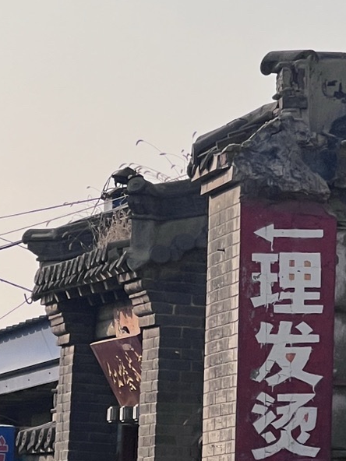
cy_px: 340
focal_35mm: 260
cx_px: 189
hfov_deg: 5.7
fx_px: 3465
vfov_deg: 7.6
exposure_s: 1/911
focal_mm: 9
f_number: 2.8
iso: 32
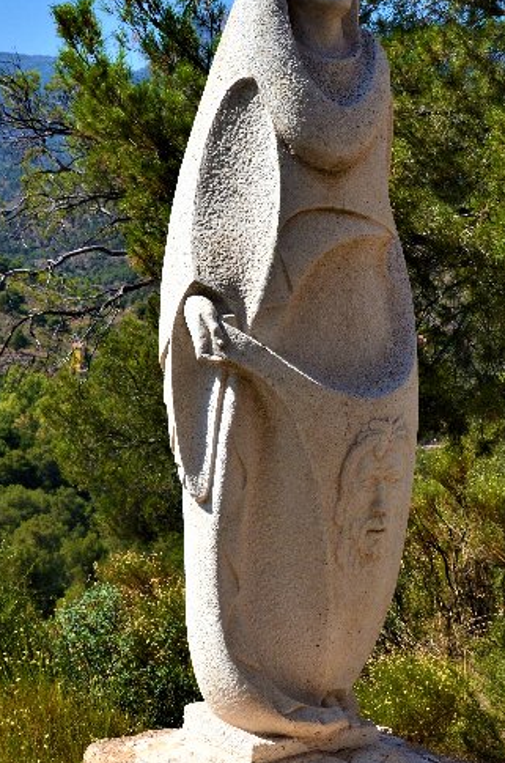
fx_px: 1988
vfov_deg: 21.7
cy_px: 453
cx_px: 337
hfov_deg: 14.5
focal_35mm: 94
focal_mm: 38
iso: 640
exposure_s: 1/800
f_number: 13
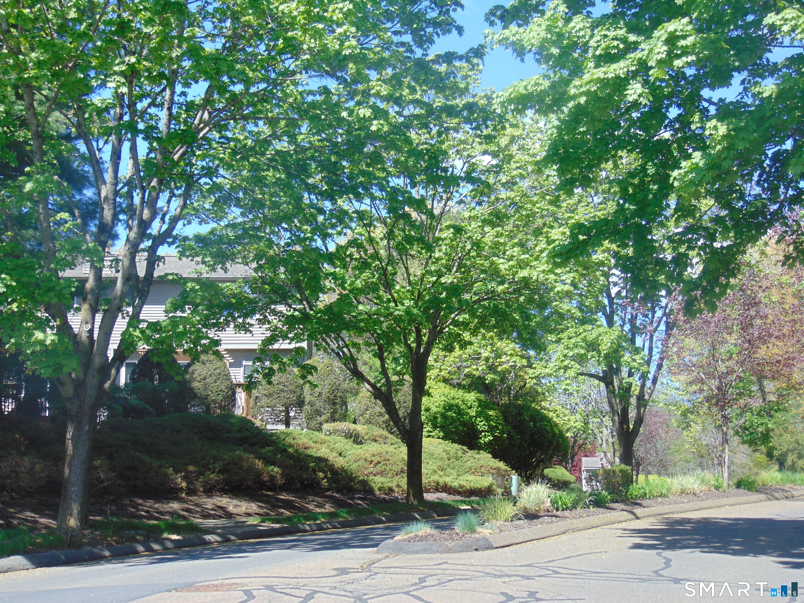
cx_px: 402
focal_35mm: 60
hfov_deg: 32.2
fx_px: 1394
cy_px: 302
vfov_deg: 24.4
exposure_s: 1/250
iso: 80
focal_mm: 10.8
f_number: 3.6
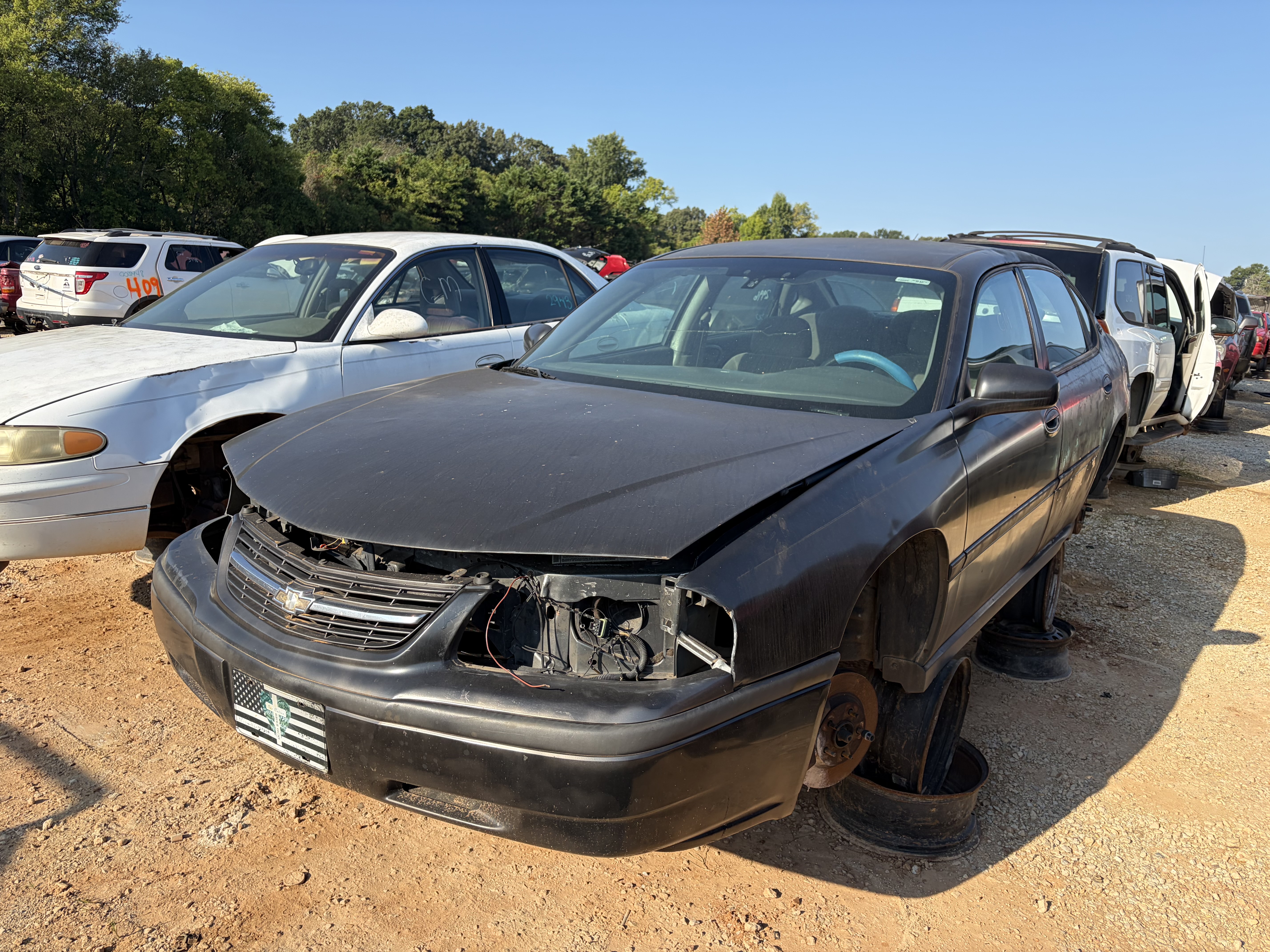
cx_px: 635
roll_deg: -2.9
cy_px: 476
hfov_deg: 67.3
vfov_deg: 53.1
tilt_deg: -8.2
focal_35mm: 26
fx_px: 954
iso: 50
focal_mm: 5.96
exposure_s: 1/1848
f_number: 1.6
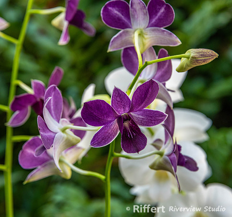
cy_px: 111
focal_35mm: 189
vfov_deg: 8.9
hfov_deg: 9.6
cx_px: 119
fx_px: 1388
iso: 1000
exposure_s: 1/160
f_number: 8
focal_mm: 150
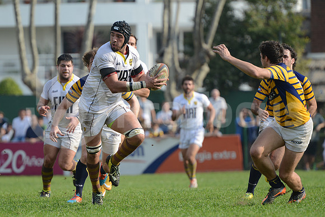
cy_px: 108
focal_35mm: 280
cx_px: 162
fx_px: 2528
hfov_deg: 7.4
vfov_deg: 4.9
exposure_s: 1/1000
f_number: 4
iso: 320
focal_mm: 280
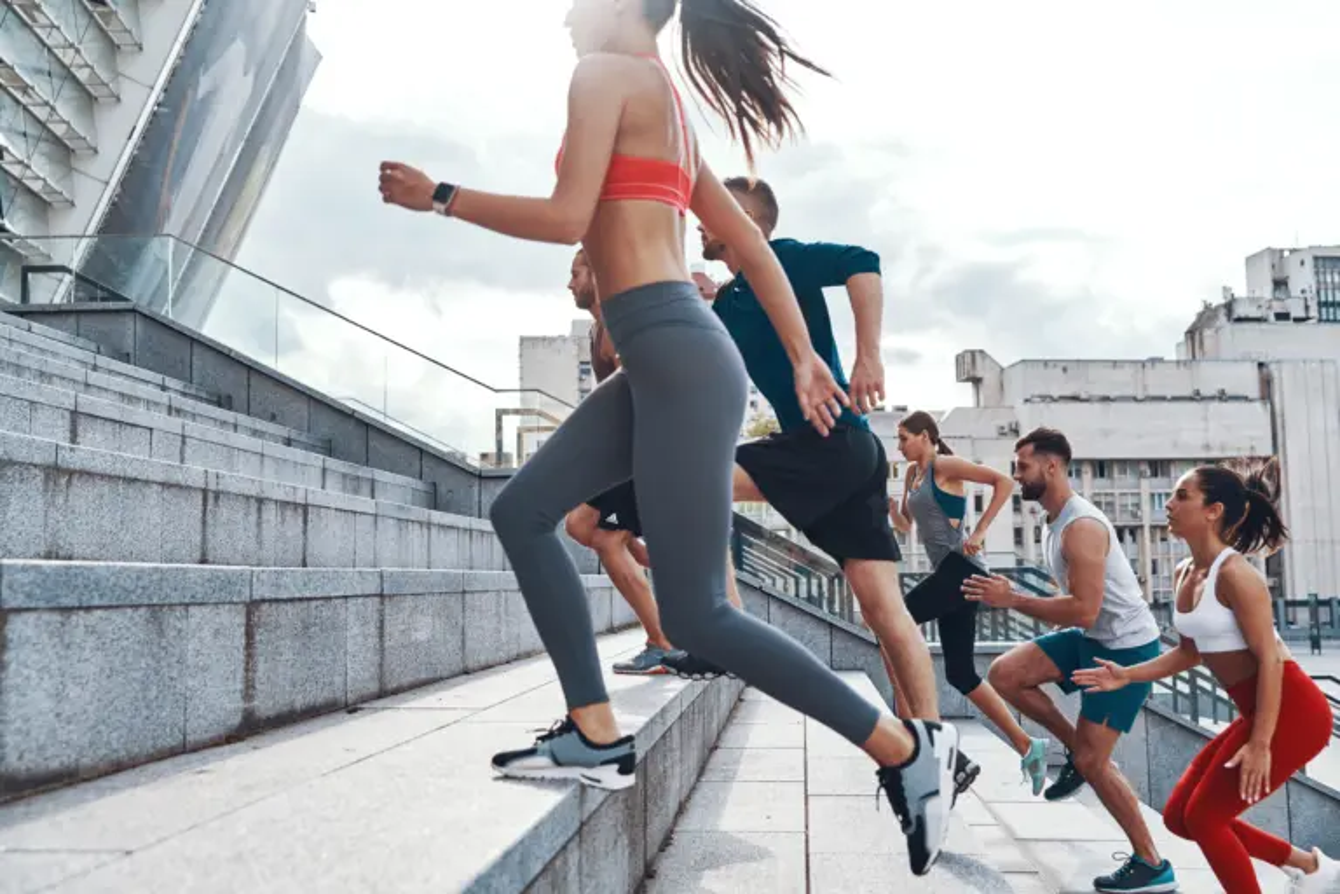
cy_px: 447
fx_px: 1303
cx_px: 670
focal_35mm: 35
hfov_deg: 54.4
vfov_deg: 37.9
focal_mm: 35
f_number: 3.5
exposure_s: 1/1000
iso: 200
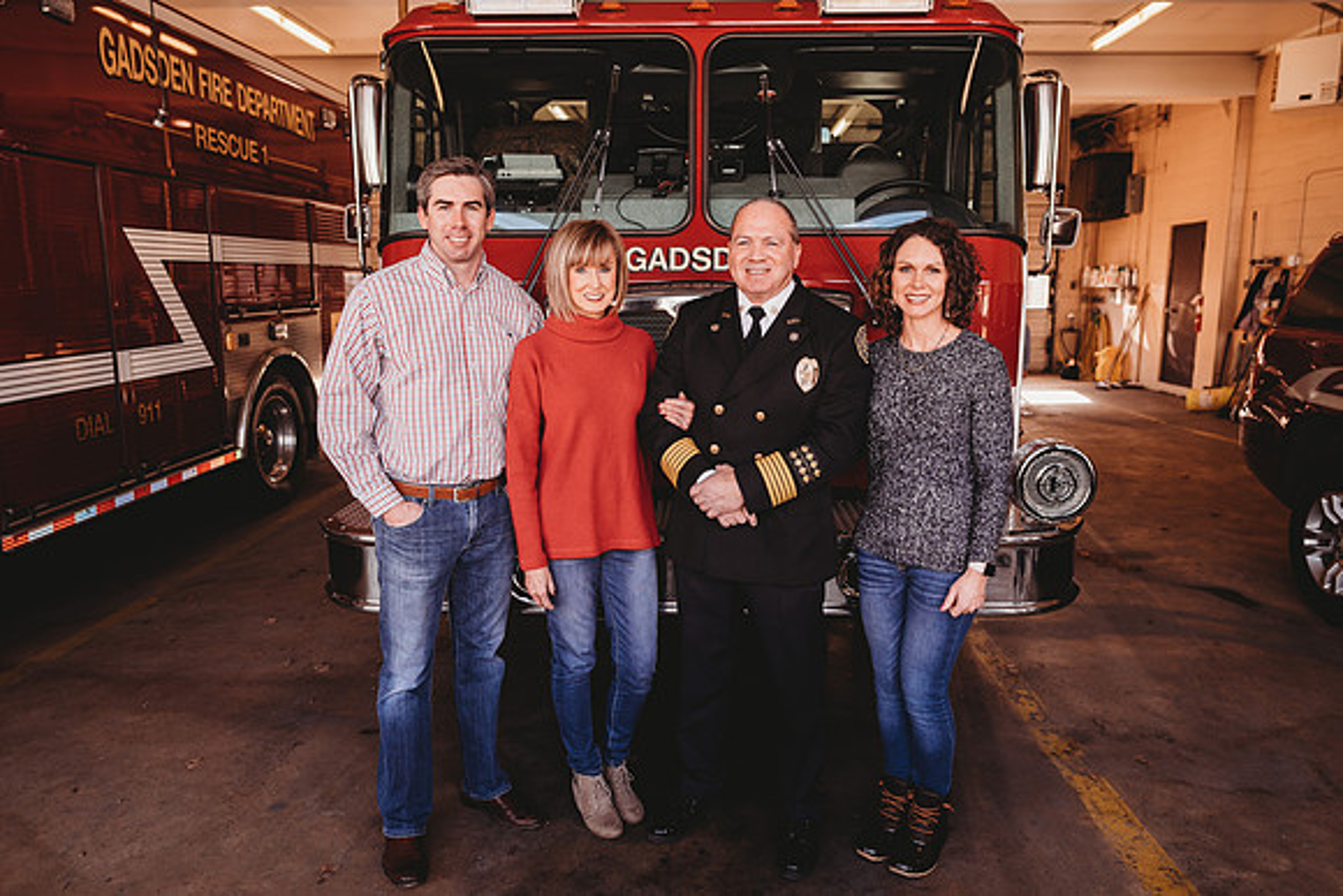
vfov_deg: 51.5
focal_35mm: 25
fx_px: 929
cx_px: 685
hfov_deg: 71.7
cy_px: 448
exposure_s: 1/250
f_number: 3.2
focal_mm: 24
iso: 250
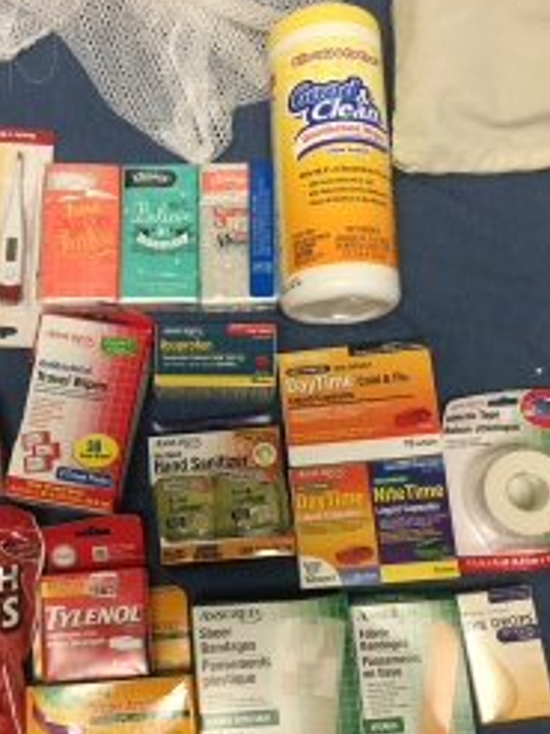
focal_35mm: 43
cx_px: 187
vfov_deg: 43.8
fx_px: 912
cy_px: 407
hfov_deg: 33.3
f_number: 2.2
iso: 80
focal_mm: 4.15
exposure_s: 1/30
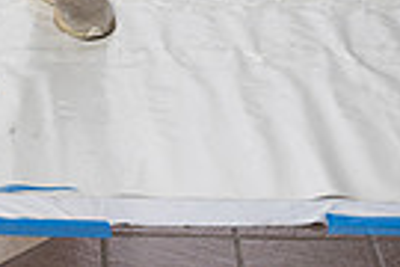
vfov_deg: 8.0
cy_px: -398
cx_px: -24
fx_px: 1744
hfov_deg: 12.9
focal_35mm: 157
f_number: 8
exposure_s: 1/250
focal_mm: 47
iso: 640
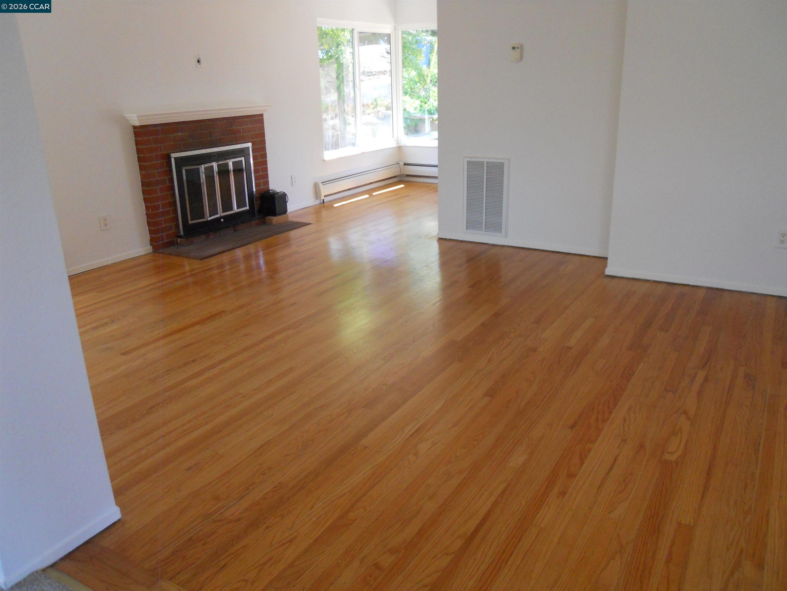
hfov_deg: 63.4
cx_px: 394
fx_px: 637
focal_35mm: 28
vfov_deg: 49.7
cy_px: 296
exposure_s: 1/160
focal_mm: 5
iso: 400
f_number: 2.7
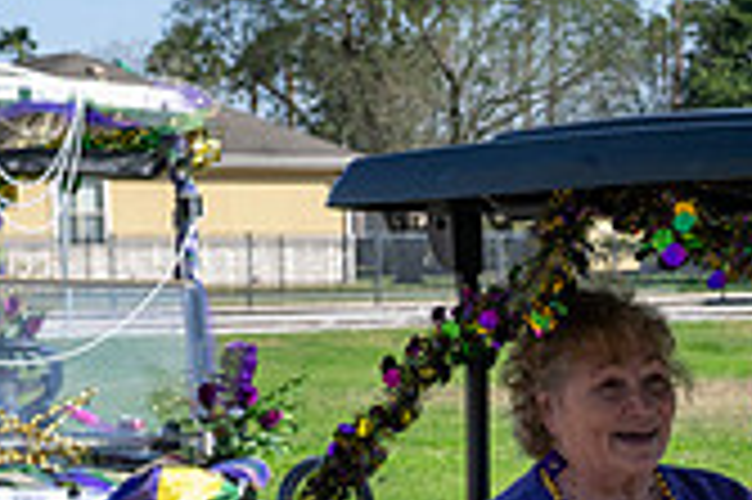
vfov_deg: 10.2
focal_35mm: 132
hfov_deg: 15.3
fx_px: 2755
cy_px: 655
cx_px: 702
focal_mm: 38
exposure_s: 1/640
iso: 250
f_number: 6.3
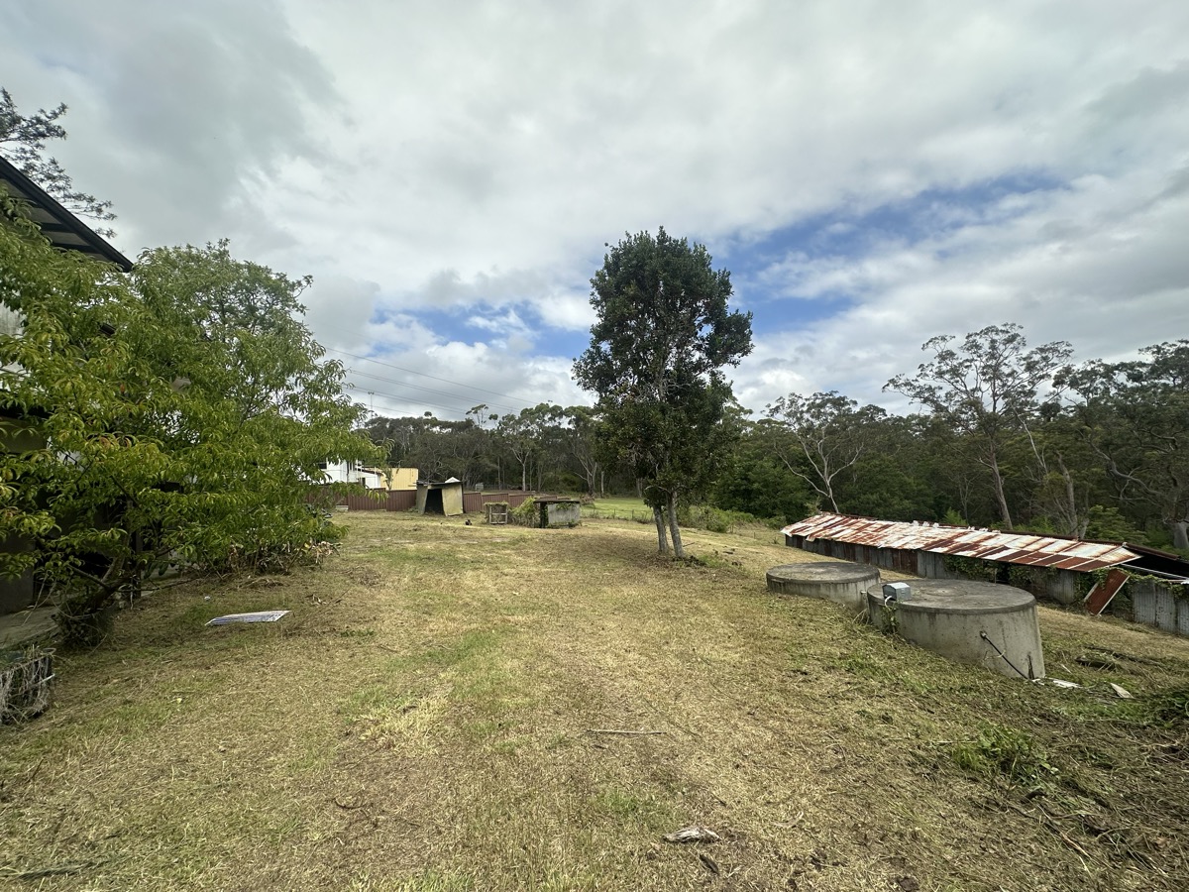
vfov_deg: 85.7
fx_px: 481
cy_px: 446
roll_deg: +4.7
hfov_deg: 102.1
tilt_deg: +6.4
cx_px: 594
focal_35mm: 14
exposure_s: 1/2353
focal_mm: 2.22
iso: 50
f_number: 2.2
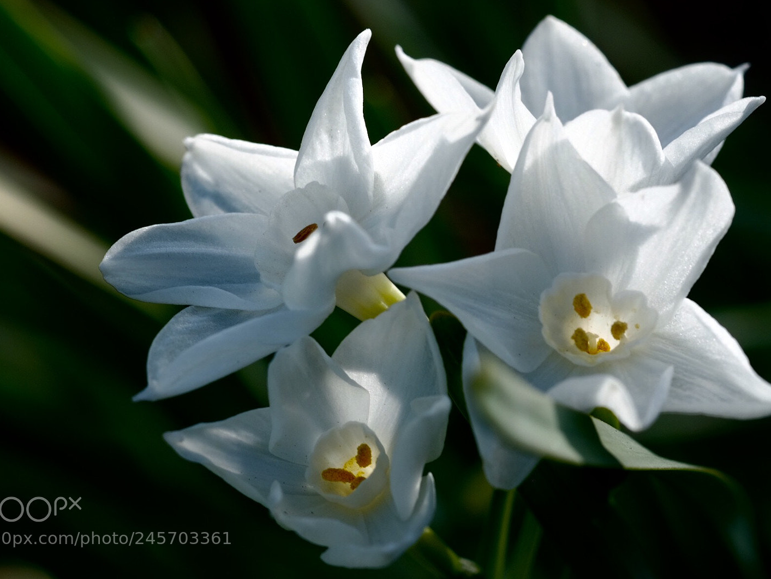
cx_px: 382
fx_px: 2183
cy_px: 290
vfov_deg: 15.1
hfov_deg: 20.0
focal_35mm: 98
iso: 400
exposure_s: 1/180
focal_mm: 60
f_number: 8
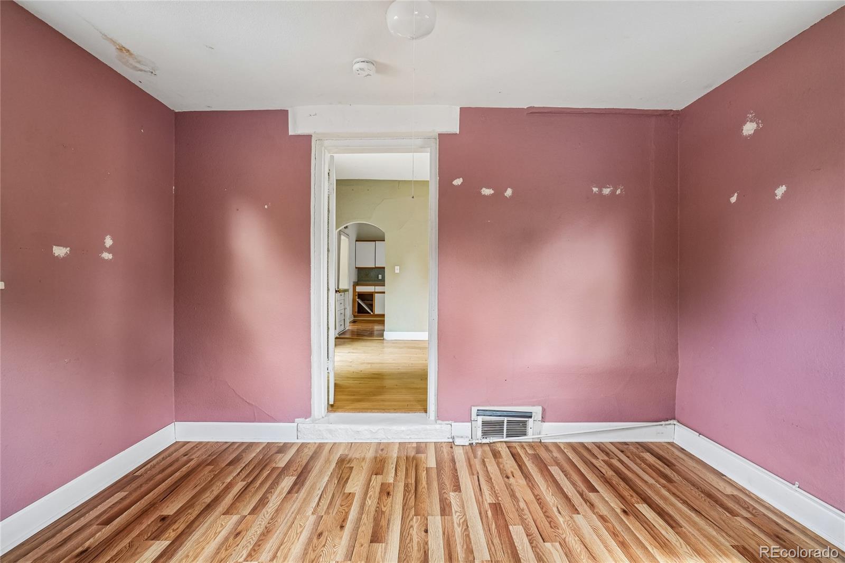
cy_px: 282
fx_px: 352
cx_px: 422
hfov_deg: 100.4
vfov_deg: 77.3
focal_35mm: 15
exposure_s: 1/13
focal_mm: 10
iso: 400
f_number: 8
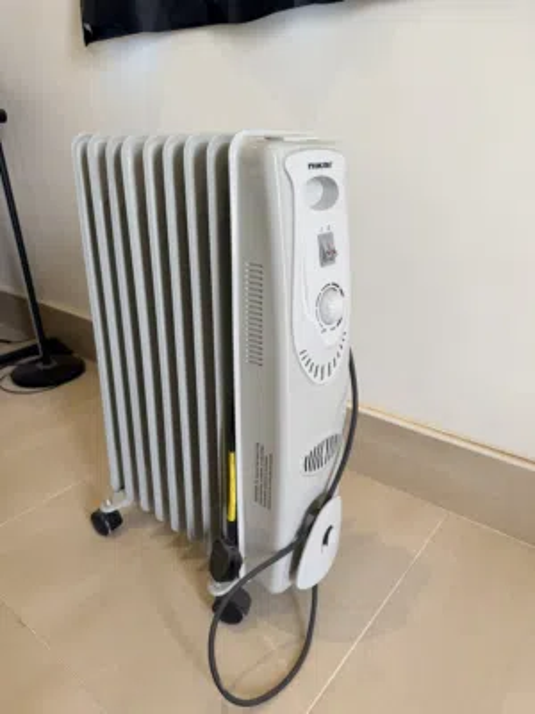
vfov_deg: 71.6
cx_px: 268
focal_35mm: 24
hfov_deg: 56.8
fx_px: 495
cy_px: 357
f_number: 1.78
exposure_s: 1/121
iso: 100
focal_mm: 6.76
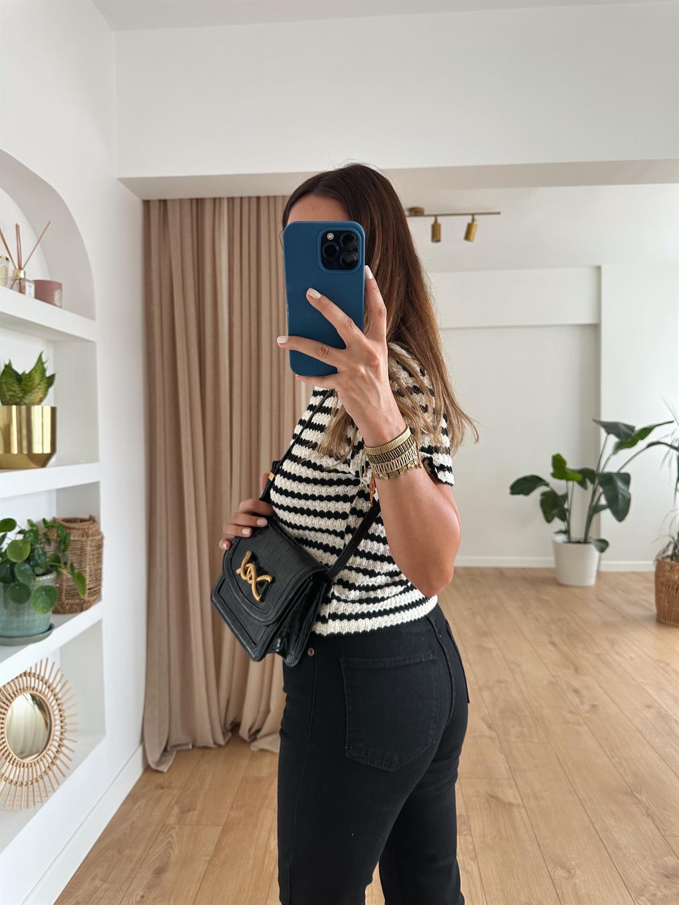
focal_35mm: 24
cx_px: 340
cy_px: 452
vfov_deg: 71.6
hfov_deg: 56.8
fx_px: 628
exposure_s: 1/121
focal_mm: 6.86
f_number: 1.78
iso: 160
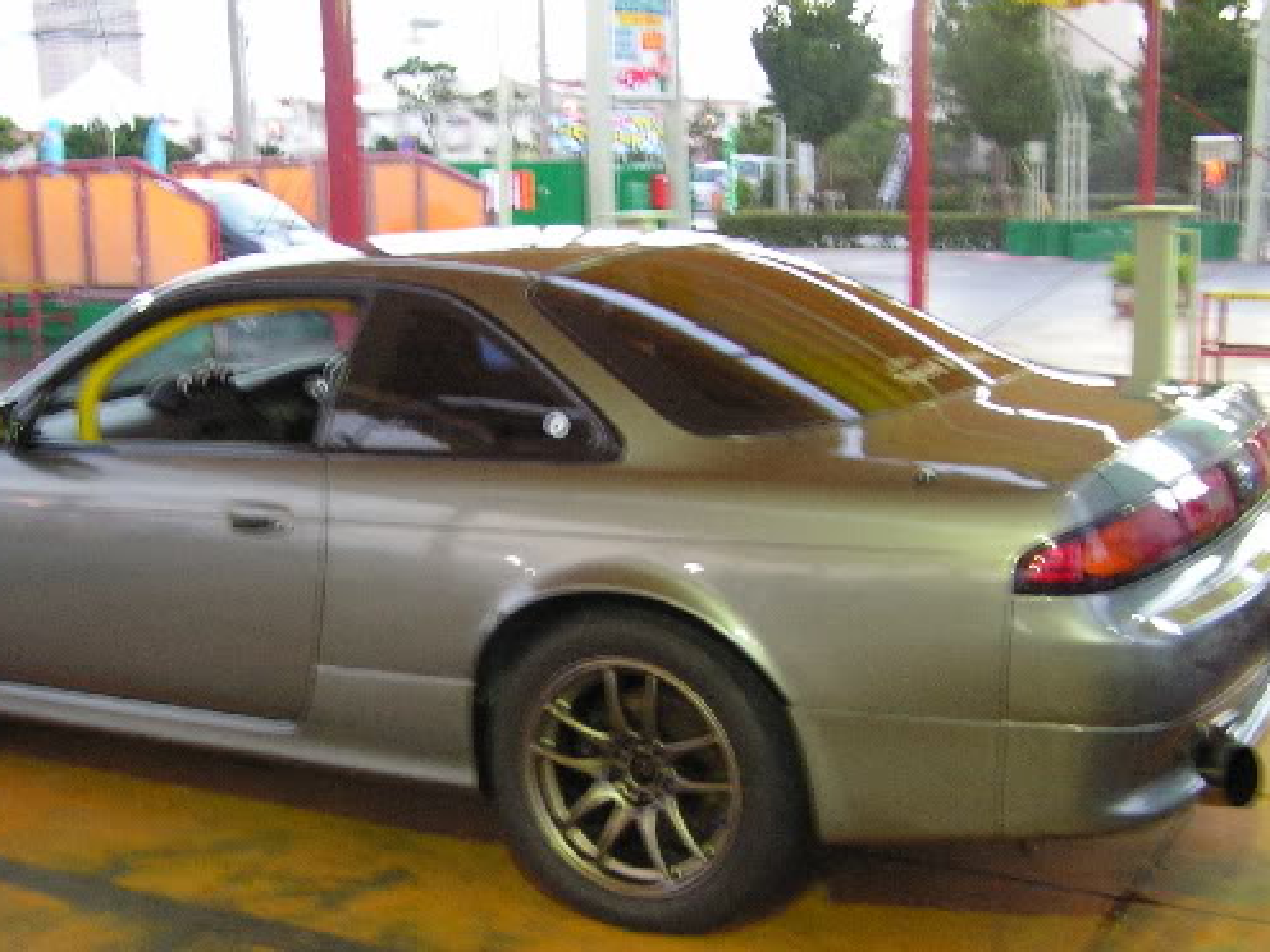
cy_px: 563
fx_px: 1798
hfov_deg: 38.7
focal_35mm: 49
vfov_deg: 29.6
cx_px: 499
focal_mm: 6.3
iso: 200
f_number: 2.8
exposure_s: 1/8
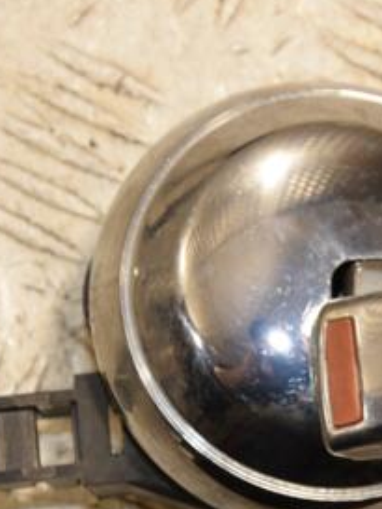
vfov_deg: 8.9
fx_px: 3264
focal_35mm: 222
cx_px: 475
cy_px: 330
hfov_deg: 6.6
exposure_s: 1/200
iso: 800
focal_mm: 70
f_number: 9
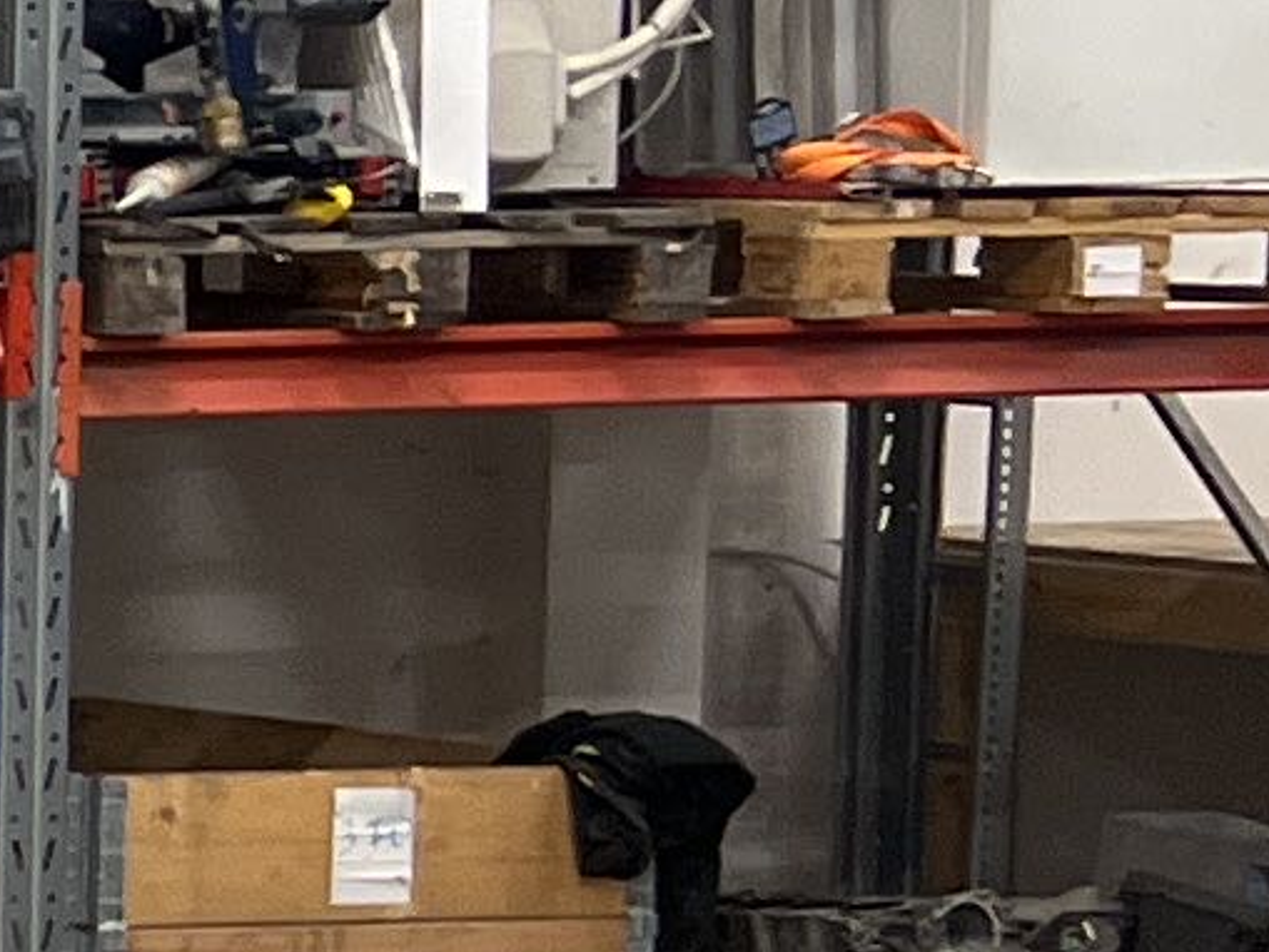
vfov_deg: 7.2
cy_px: 695
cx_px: -3468
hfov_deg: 7.4
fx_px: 7554
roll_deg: +1.9
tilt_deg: -4.9
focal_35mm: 206
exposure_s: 1/50
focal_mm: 5.7
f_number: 1.5
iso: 100
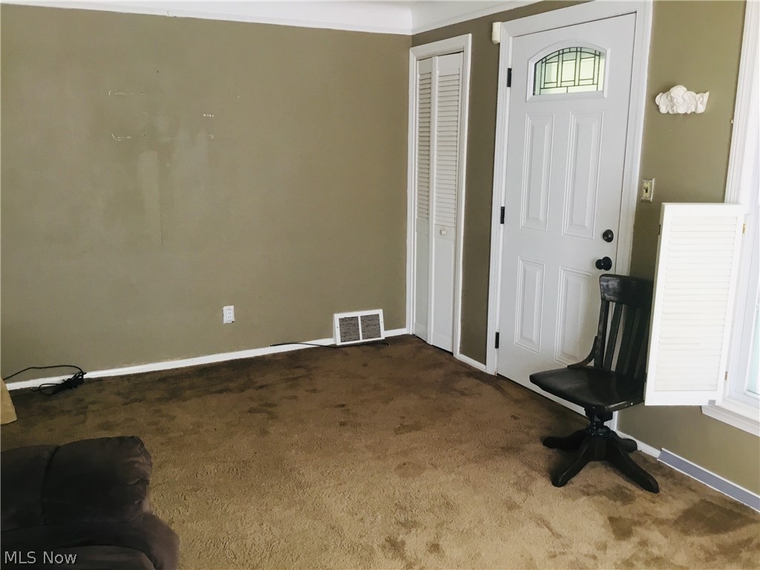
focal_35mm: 31
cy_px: 285
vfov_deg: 45.4
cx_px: 380
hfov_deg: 58.4
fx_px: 681
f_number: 2.4
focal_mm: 3.3
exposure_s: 1/30
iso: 64
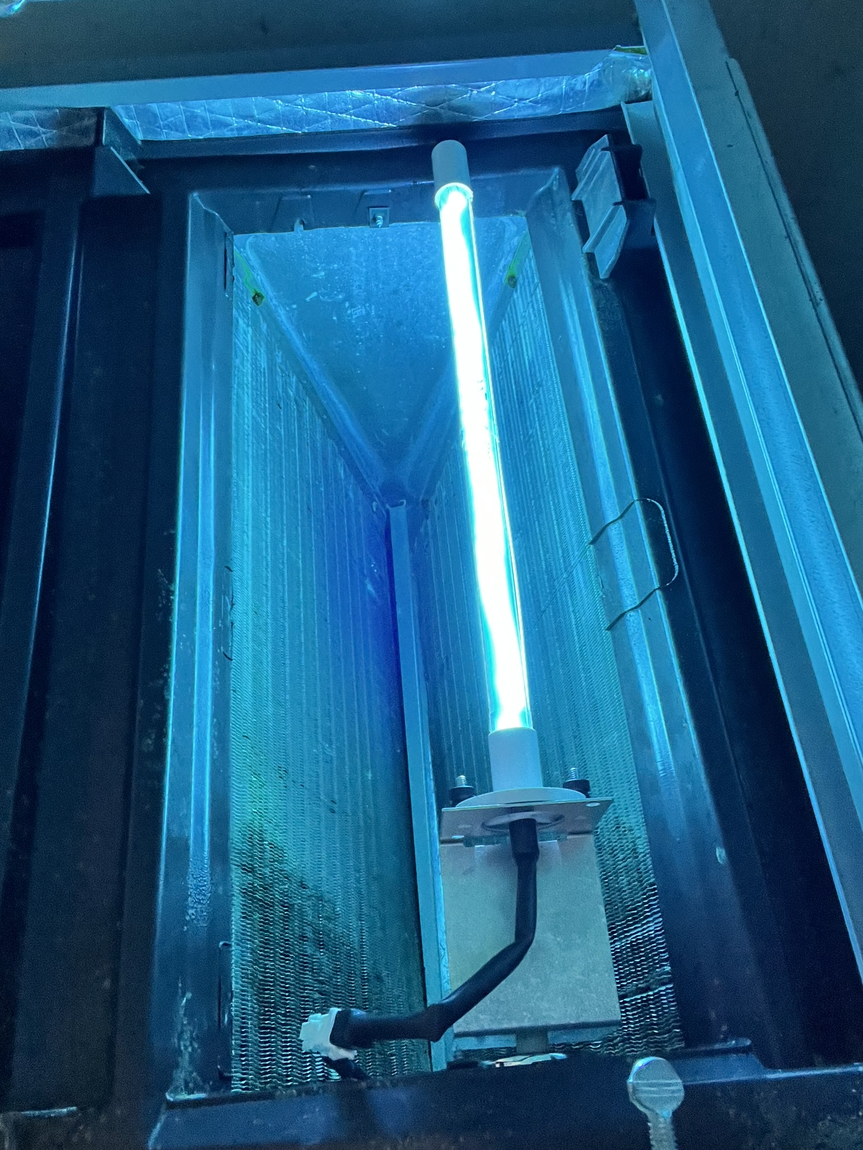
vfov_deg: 60.0
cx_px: 432
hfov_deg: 46.8
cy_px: 575
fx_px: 997
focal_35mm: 30
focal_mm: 2.71
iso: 320
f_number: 2.2
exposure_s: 1/30
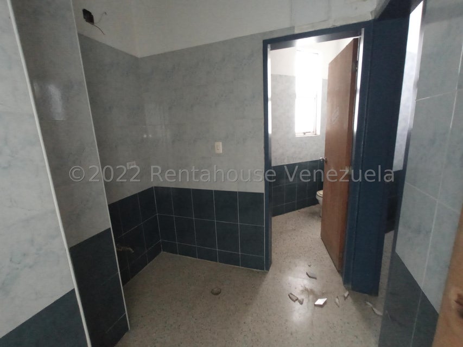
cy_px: 174
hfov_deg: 98.2
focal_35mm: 15
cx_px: 232
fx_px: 201
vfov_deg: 81.8
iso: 836
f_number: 2.2
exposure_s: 1/20
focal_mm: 1.65
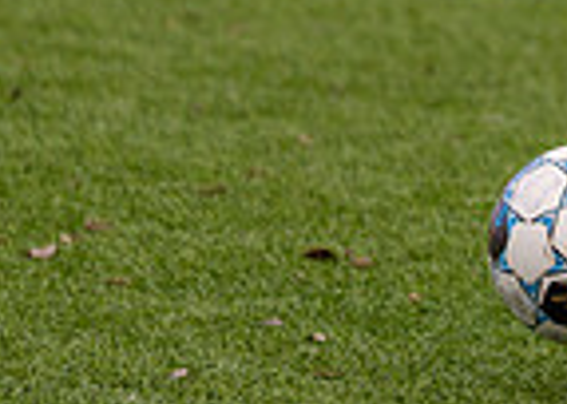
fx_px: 11170
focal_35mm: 694
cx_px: 1058
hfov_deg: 2.9
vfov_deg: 2.1
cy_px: -491
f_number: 2.8
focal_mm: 141
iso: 400
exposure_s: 1/1250
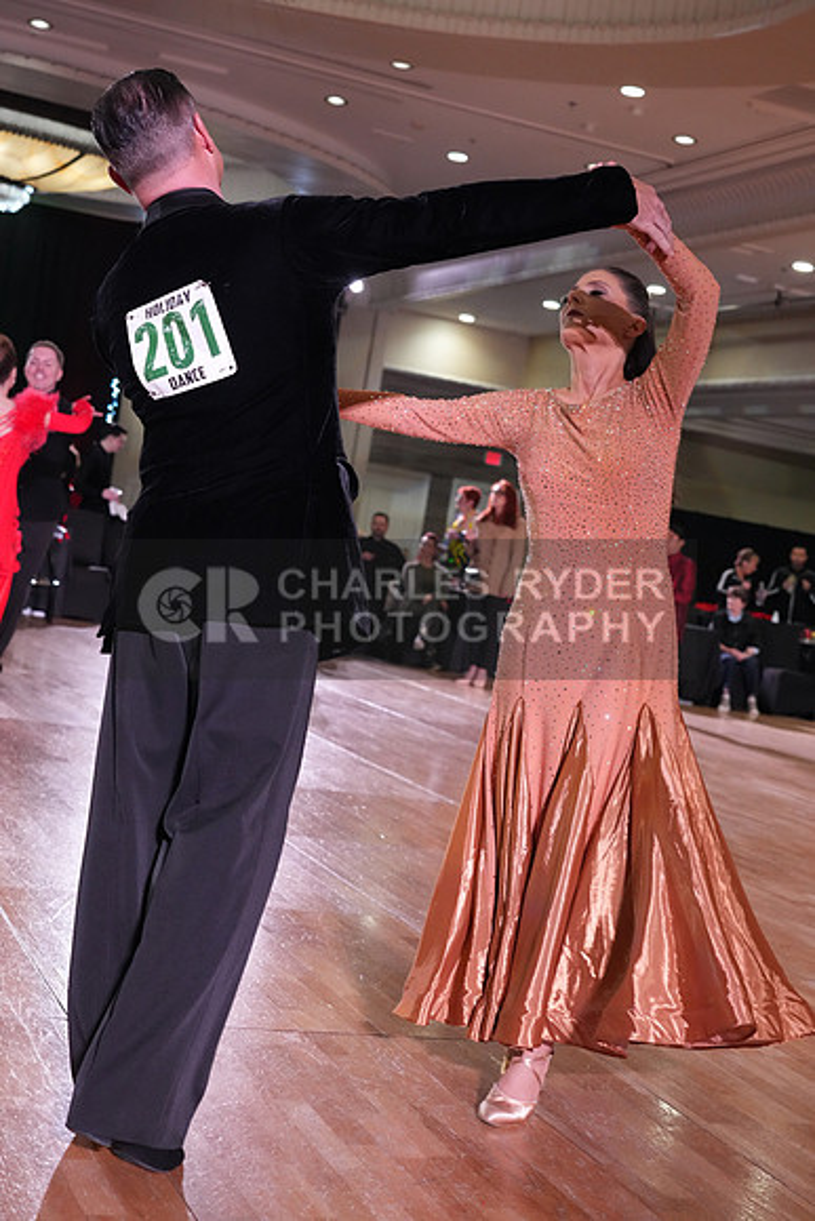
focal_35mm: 50
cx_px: 408
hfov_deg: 27.0
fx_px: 1697
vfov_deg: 39.6
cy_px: 610
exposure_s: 1/320
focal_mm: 50
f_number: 5
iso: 5000
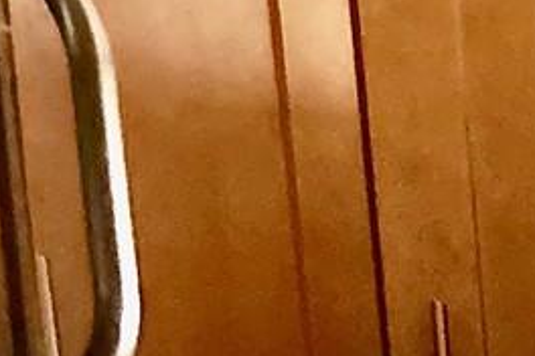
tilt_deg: -9.6
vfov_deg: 7.5
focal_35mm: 164
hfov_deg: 10.1
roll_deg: +1.2
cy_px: 1036
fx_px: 2437
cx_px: 1471
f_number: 1.5
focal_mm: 5.7
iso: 500
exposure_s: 1/59
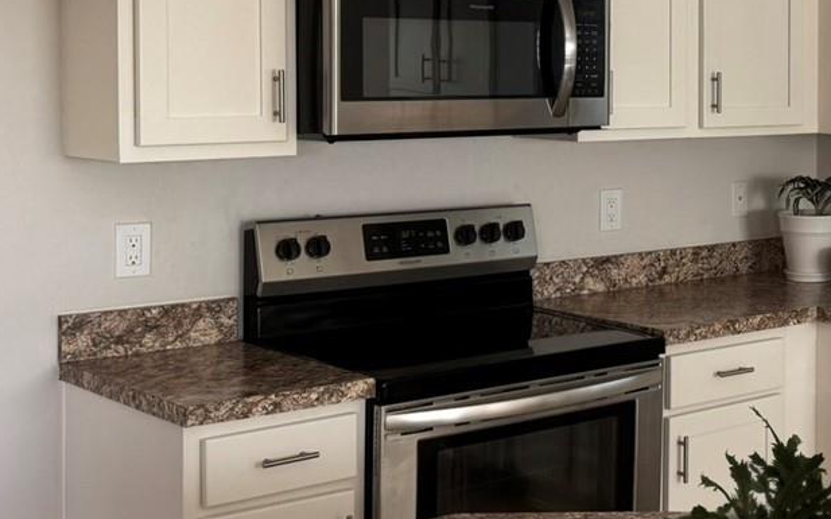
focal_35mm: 66
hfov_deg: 28.9
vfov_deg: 19.5
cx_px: 855
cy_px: 90
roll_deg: -1.0
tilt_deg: -0.5
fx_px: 1494
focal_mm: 6.76
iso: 125
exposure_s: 1/121
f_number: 1.78
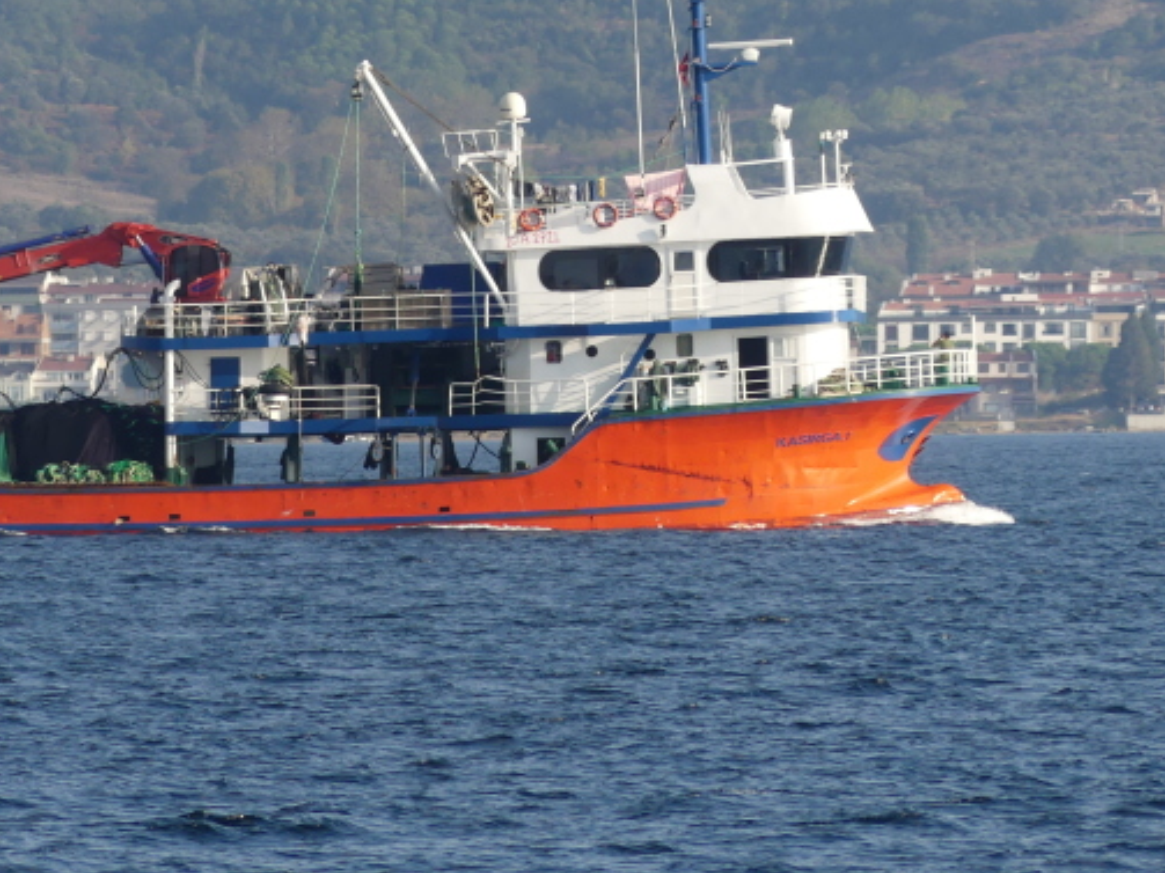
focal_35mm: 955
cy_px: 301
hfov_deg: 2.1
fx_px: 32133
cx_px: 317
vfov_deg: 1.6
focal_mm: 108
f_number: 4
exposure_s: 1/640
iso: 100
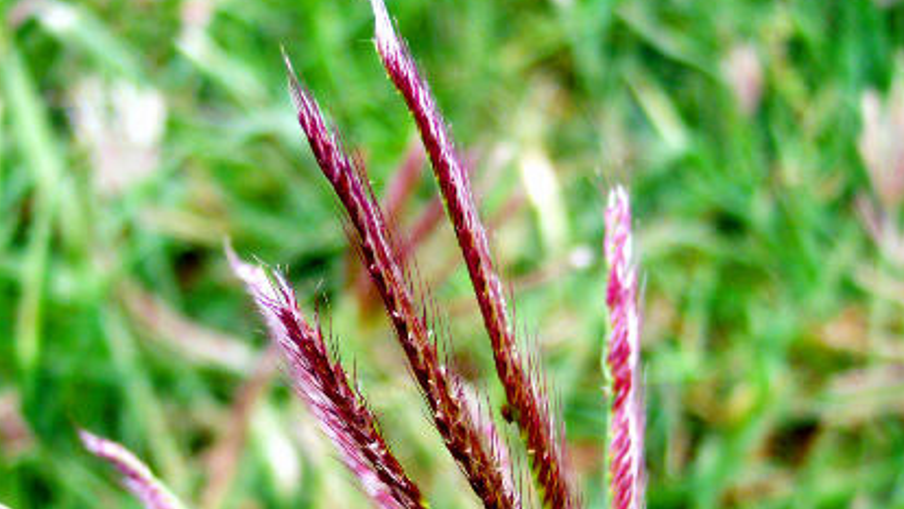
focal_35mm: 62
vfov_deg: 19.2
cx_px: 450
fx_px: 1486
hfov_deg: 33.8
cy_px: 422
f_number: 2.8
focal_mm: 8
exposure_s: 1/350
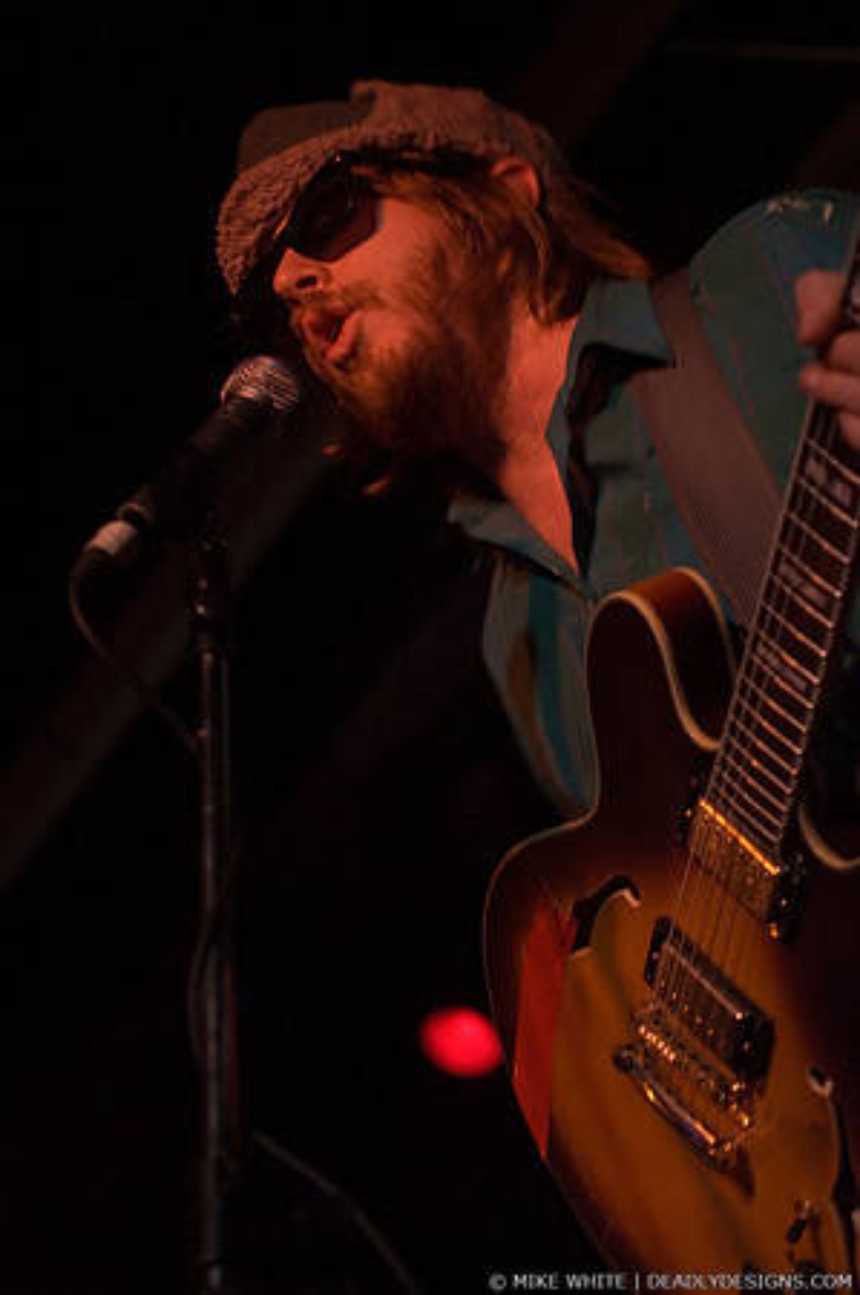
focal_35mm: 87
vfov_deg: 23.4
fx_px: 3124
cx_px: 430
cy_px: 648
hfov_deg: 15.7
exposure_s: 1/50
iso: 1600
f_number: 2.8
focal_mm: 58
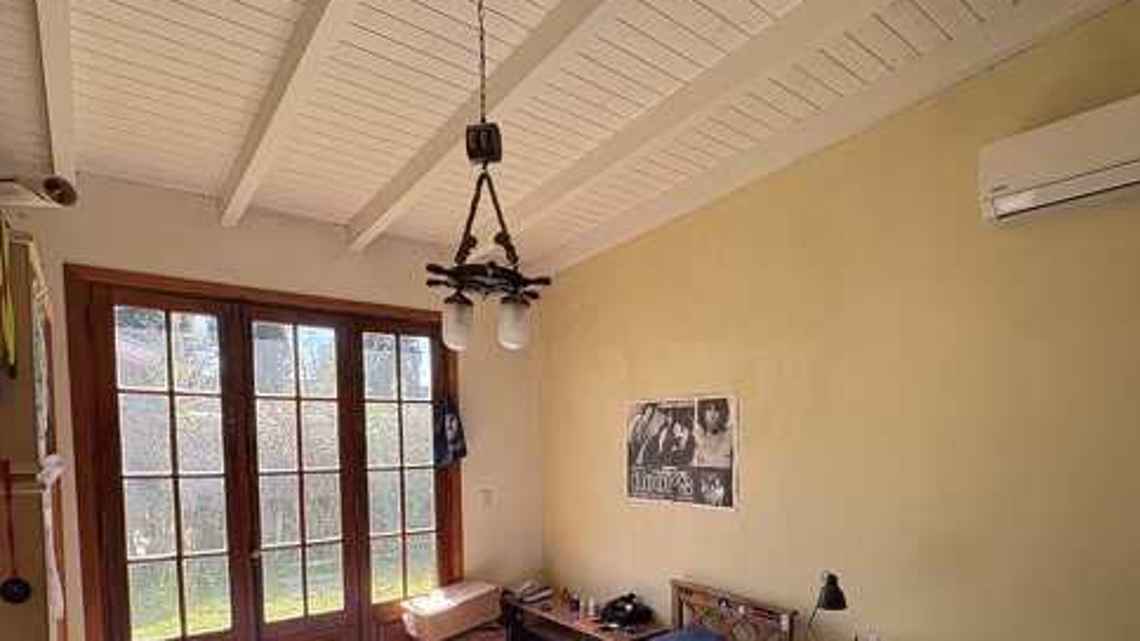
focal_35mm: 21
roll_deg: +1.0
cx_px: 648
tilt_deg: -3.2
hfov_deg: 83.4
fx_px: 635
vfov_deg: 51.4
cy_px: 478
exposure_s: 1/131
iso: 80
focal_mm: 2.22
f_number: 2.2
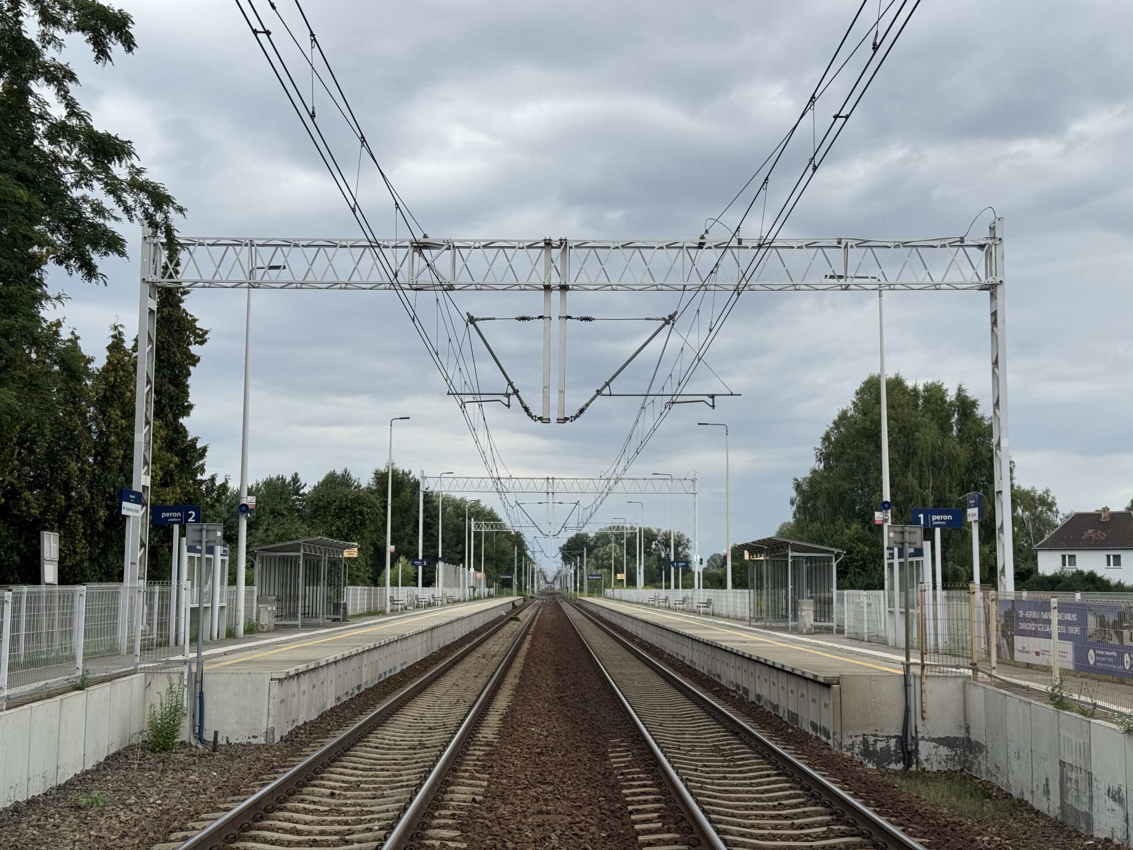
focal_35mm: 48
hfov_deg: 39.7
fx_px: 1571
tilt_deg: +7.1
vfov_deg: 30.3
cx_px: 566
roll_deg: +0.3
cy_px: 425
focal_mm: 6.76
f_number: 1.78
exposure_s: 1/3096
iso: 64
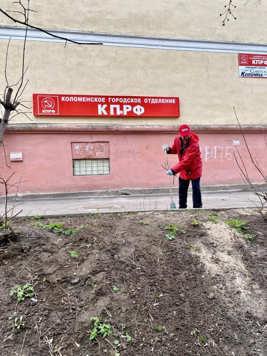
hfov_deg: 53.1
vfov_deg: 67.3
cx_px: 134
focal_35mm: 26
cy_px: 178
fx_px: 267
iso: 32
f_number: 1.8
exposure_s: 1/485
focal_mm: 4.25
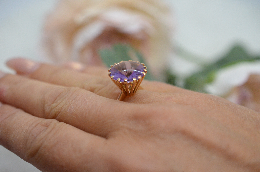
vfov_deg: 22.5
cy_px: 86
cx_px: 130
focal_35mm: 60
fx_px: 432
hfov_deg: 33.5
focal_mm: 40
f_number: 4
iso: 2500
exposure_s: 1/2500
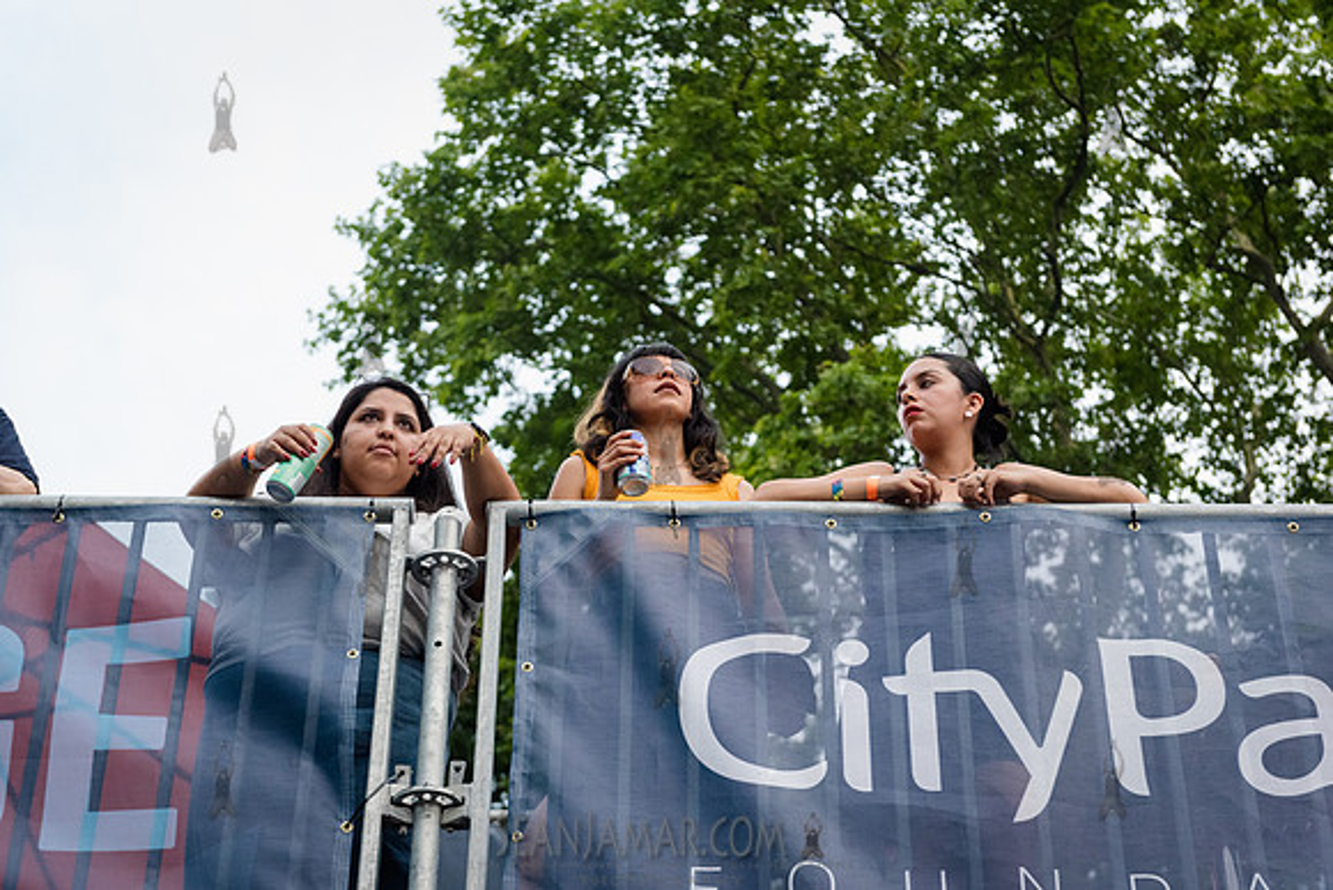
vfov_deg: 19.0
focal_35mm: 72
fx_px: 2661
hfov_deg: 28.1
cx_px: 666
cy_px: 445
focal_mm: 70
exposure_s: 1/640
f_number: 4.5
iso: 4000
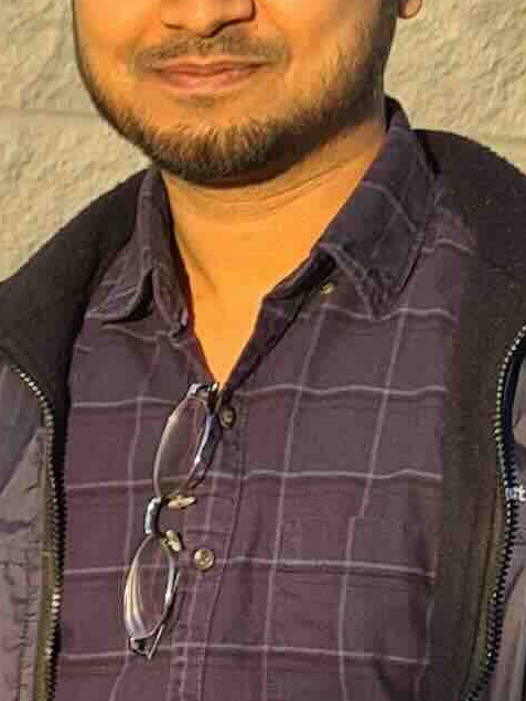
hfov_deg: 8.7
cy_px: 1009
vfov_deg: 11.5
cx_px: -324
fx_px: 3340
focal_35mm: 165
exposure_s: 1/1436
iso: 50
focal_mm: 5.4
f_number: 1.8
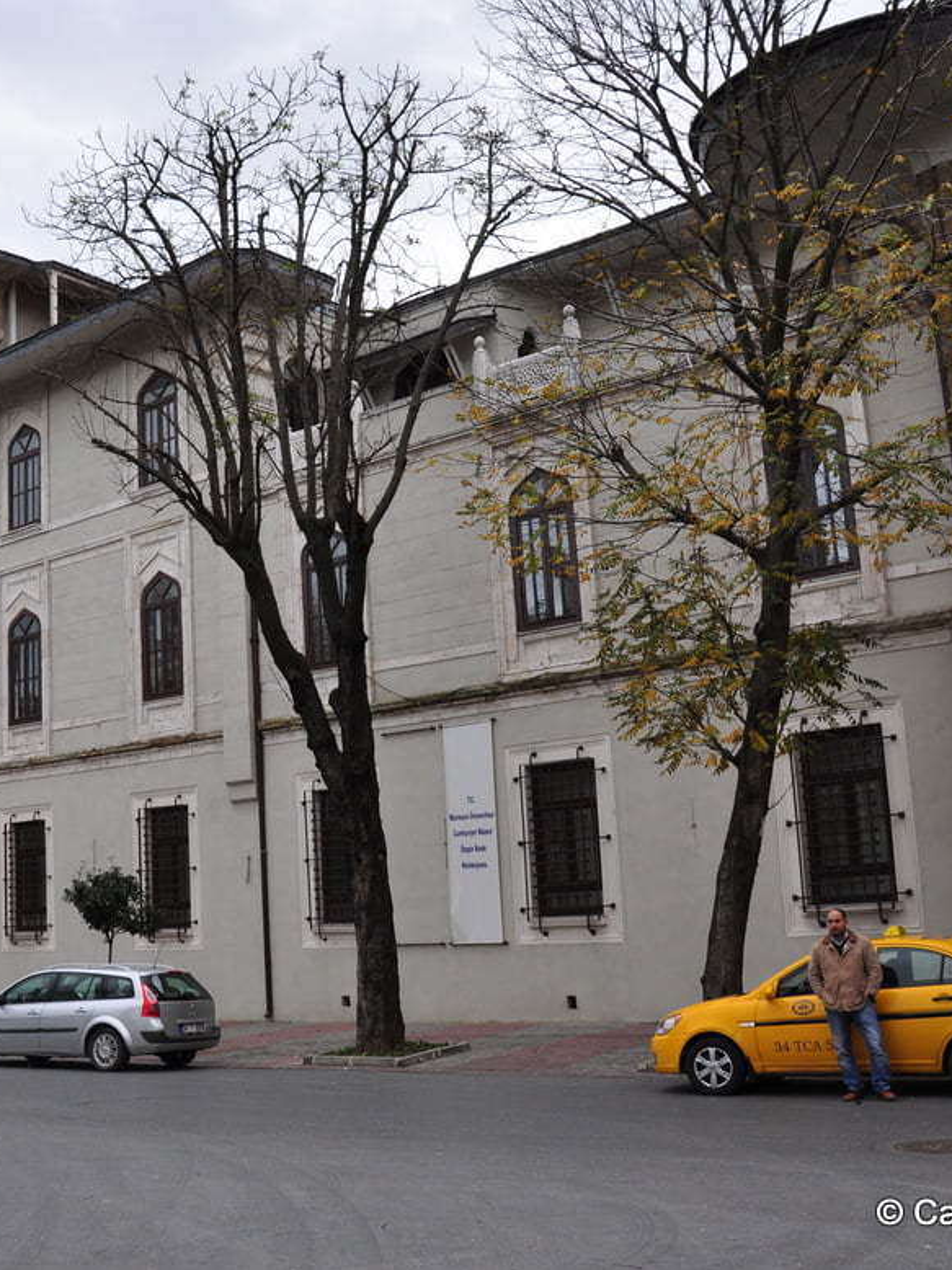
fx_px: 1468
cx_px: 198
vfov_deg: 46.8
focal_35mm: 40
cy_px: 623
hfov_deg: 34.9
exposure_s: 1/200
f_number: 7.1
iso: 320
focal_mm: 18
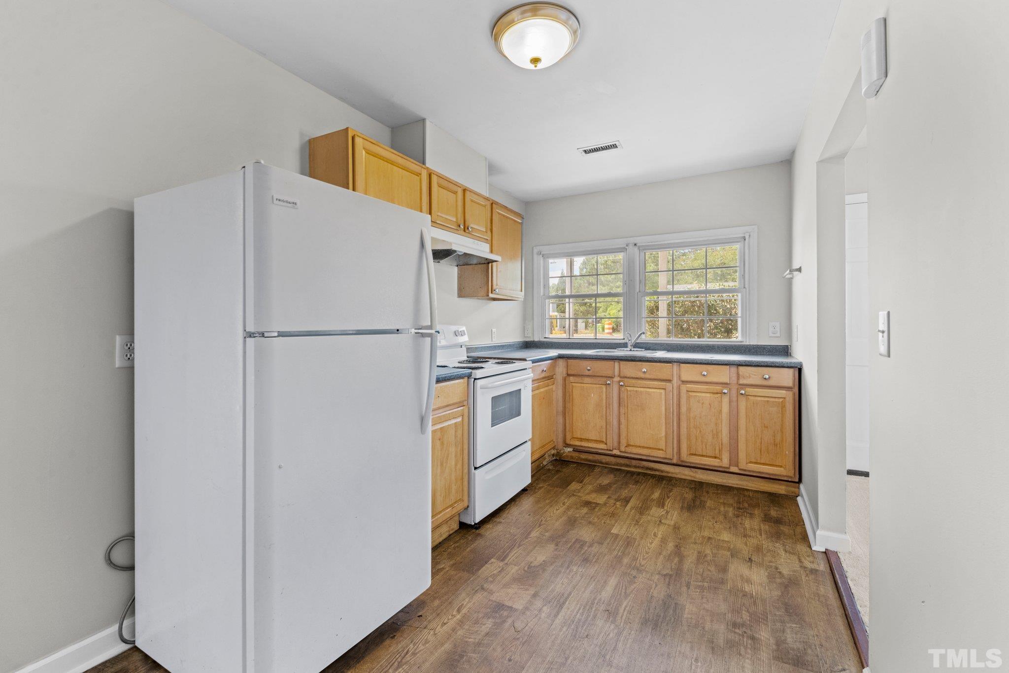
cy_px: 336
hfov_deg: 100.4
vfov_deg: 77.3
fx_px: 420
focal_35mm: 15
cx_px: 504
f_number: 7.1
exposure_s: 1/3
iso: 400
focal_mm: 15
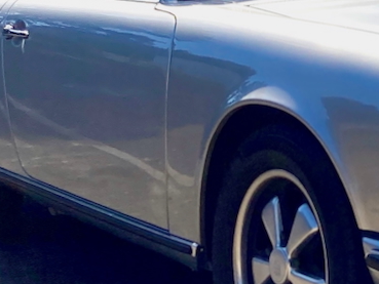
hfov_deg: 19.3
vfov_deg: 15.2
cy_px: 74
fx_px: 1062
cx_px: 424
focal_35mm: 97
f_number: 1.8
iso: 25
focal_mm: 3.99
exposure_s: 1/3745
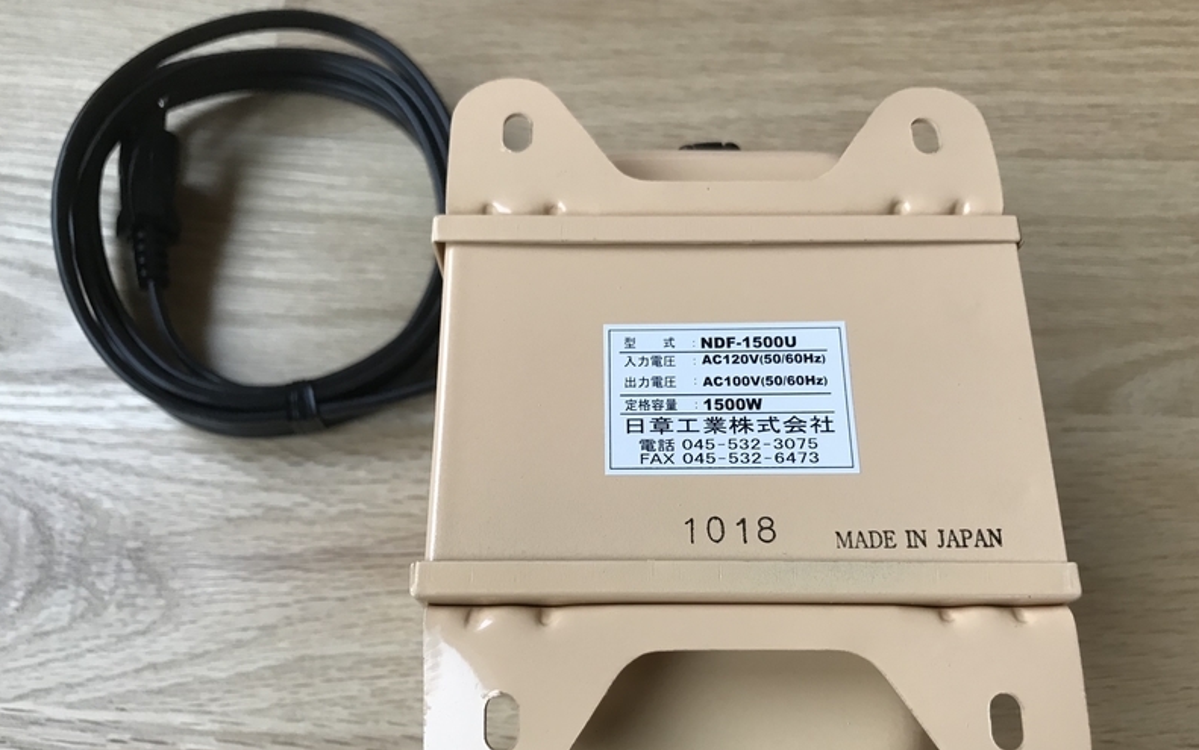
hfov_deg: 62.9
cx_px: 605
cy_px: 427
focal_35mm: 30
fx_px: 981
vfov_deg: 41.8
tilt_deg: -69.7
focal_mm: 3.99
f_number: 1.8
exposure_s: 1/30
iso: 25
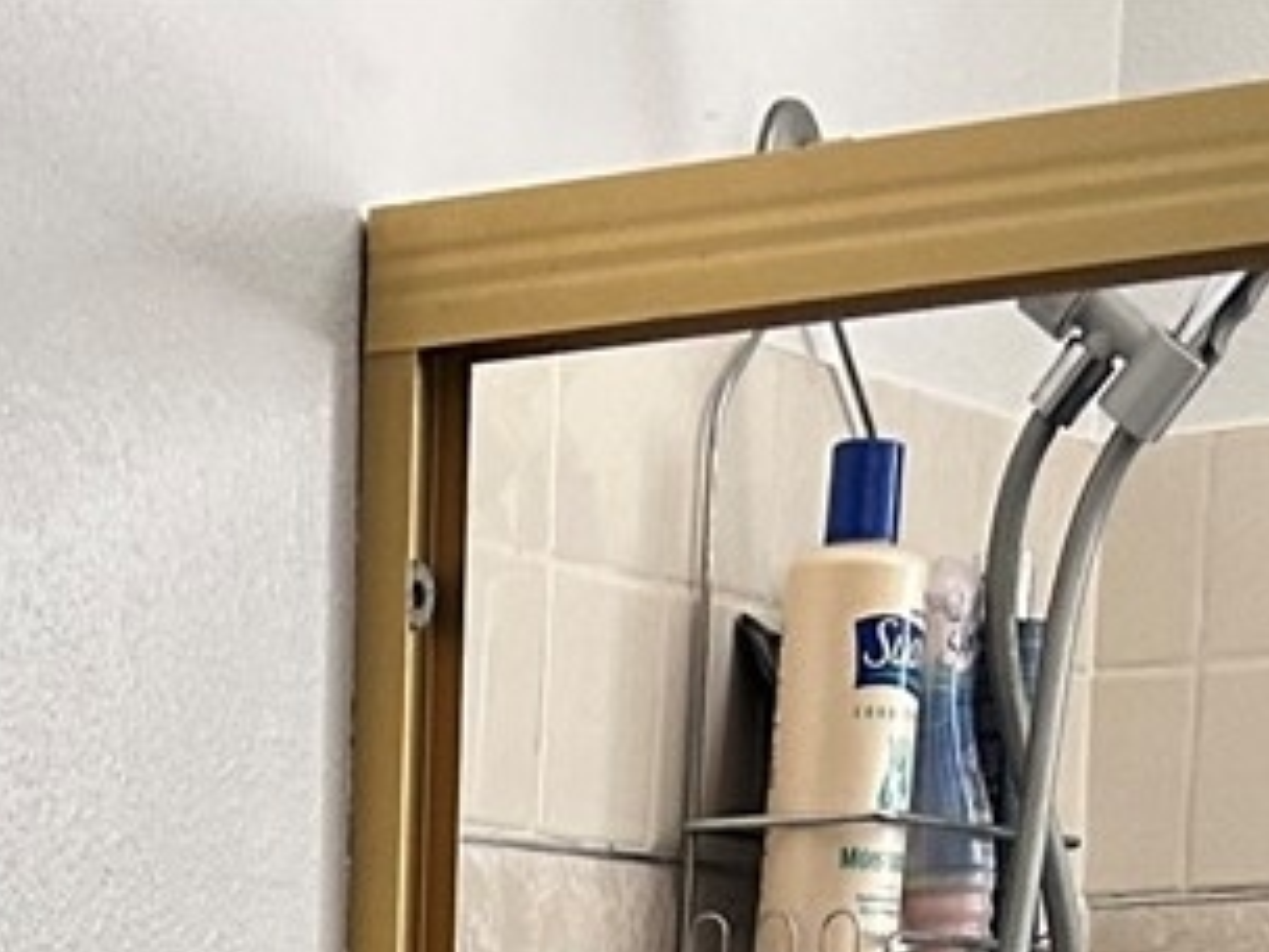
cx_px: -397
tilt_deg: -14.4
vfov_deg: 9.3
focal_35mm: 137
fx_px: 5022
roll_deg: +0.9
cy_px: 2493
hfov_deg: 13.8
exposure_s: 1/60
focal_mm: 5.7
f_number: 1.5
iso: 125
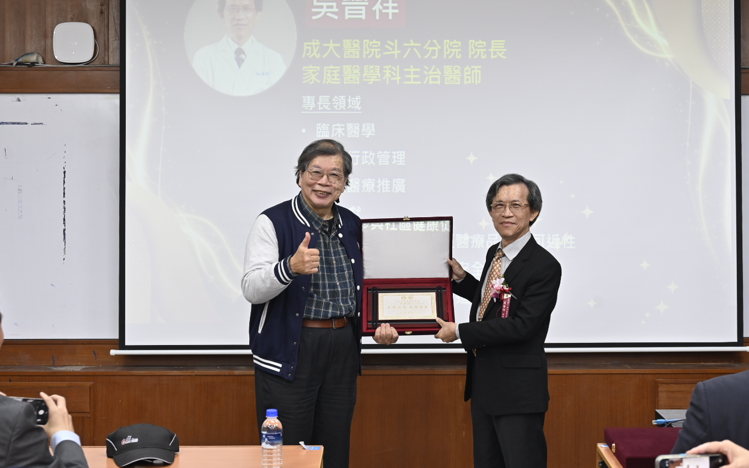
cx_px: 430
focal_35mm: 62
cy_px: 191
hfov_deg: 32.9
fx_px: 1266
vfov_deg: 20.9
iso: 1000
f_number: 5.6
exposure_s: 1/80
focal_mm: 51
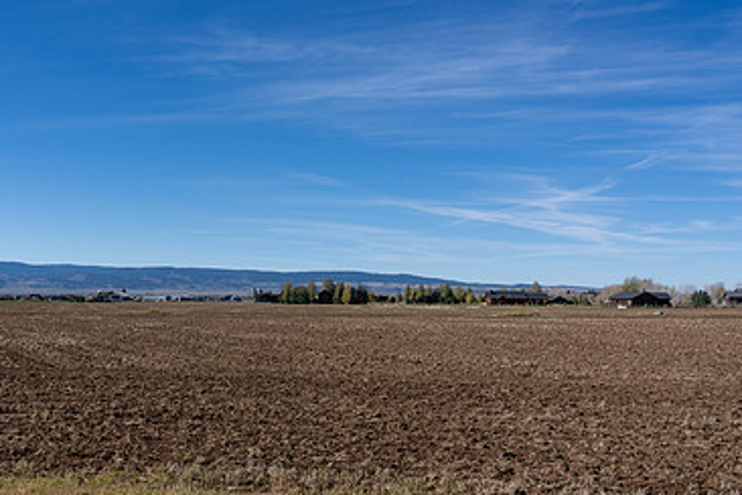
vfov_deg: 34.9
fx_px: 783
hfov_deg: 49.3
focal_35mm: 38
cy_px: 307
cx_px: 217
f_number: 8
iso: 400
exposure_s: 1/1600
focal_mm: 24
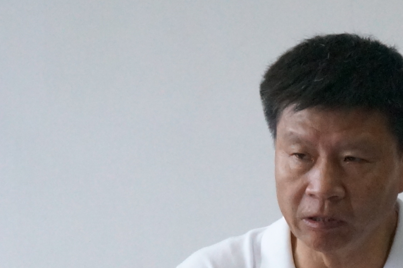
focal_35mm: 279
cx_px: 492
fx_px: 3121
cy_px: 251
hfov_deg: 7.3
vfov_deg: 4.9
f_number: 5.6
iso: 3200
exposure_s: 1/160
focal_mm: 43
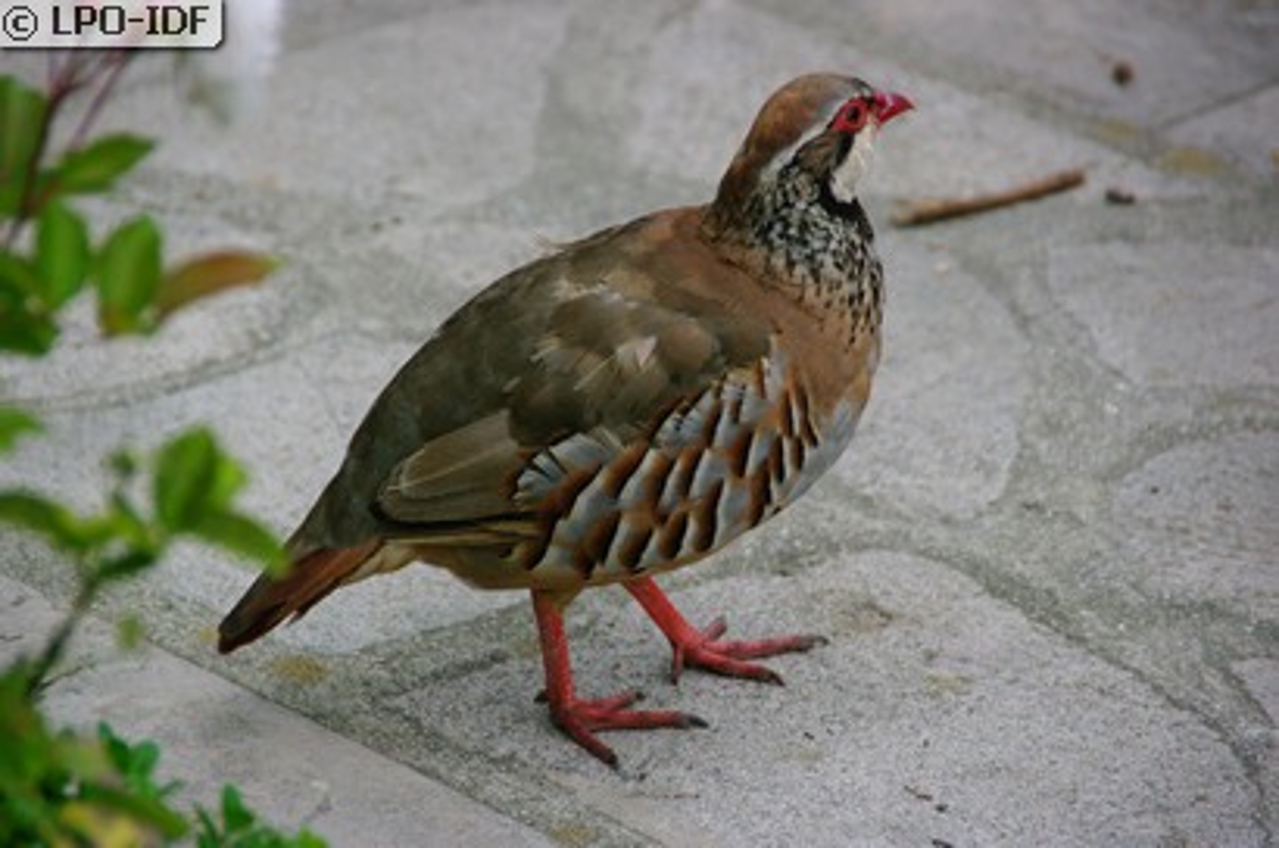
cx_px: 640
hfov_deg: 5.5
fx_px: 13302
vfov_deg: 3.7
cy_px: 424
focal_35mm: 375
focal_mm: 250
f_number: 6.3
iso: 800
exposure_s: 1/125
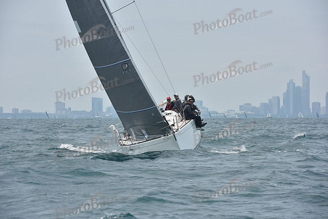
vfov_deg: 6.9
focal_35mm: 200
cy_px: 110
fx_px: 1823
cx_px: 164
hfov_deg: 10.3
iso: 250
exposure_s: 1/800
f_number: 11
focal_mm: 200
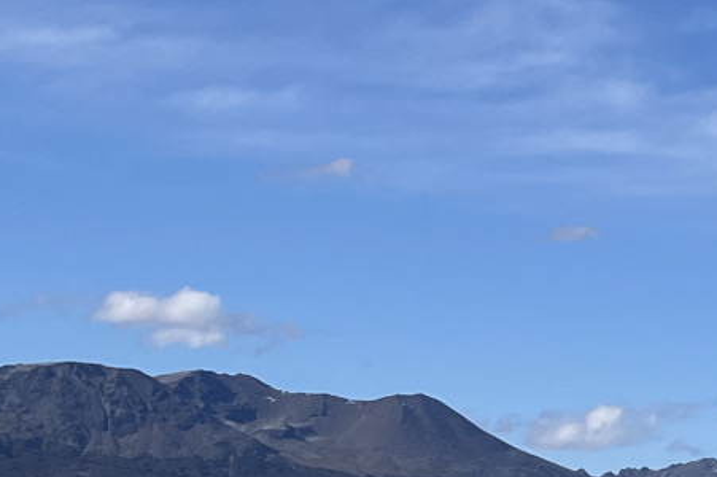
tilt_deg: +15.7
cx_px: 1564
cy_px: -107
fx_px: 2388
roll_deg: -0.9
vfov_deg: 11.2
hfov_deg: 13.7
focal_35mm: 120
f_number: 1.6
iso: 50
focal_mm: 5.1
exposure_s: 1/4310
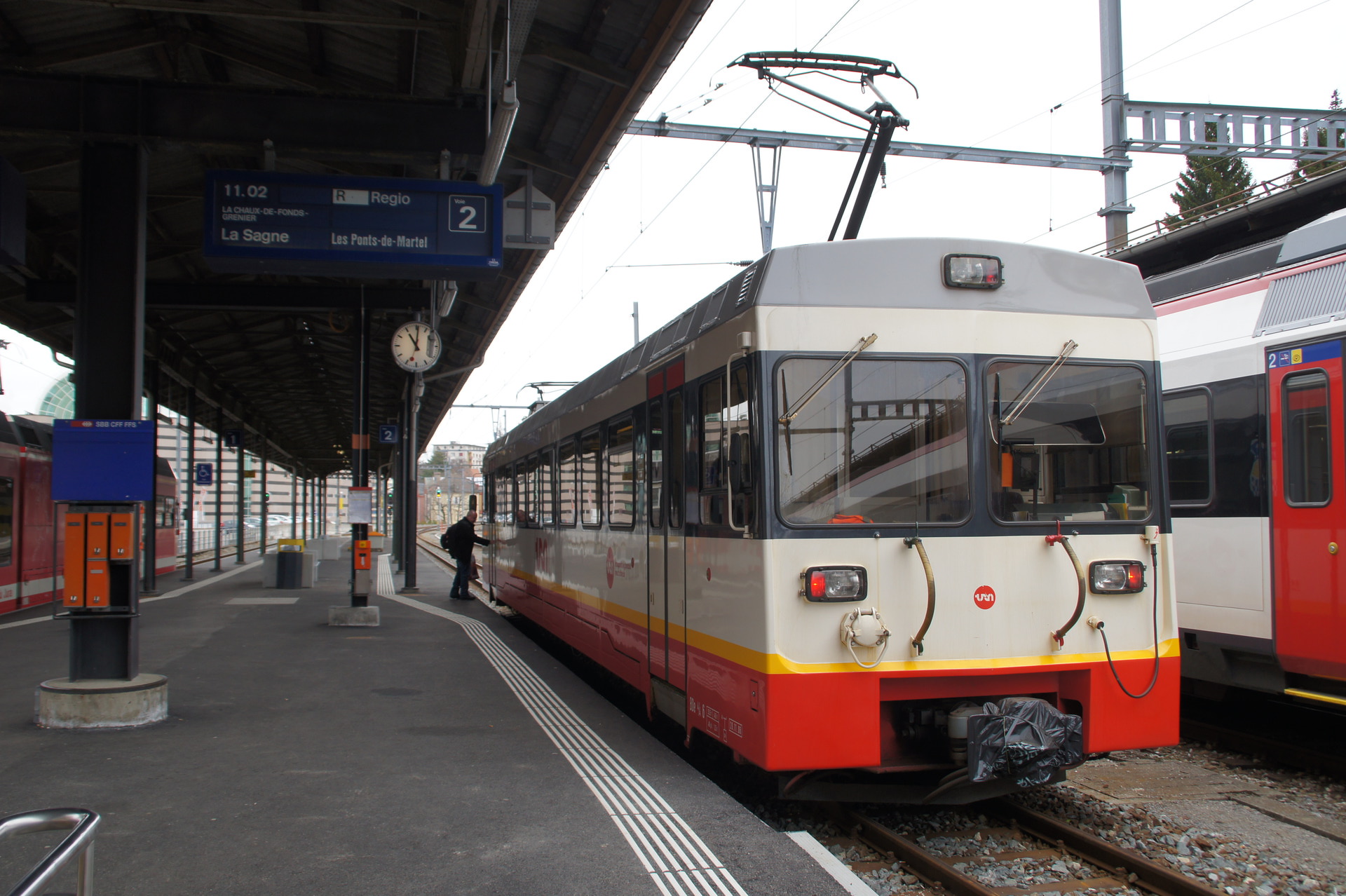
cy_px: 448
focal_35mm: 33
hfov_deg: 57.2
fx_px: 1233
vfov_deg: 39.9
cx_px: 673
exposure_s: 1/100
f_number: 5.6
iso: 100
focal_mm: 22
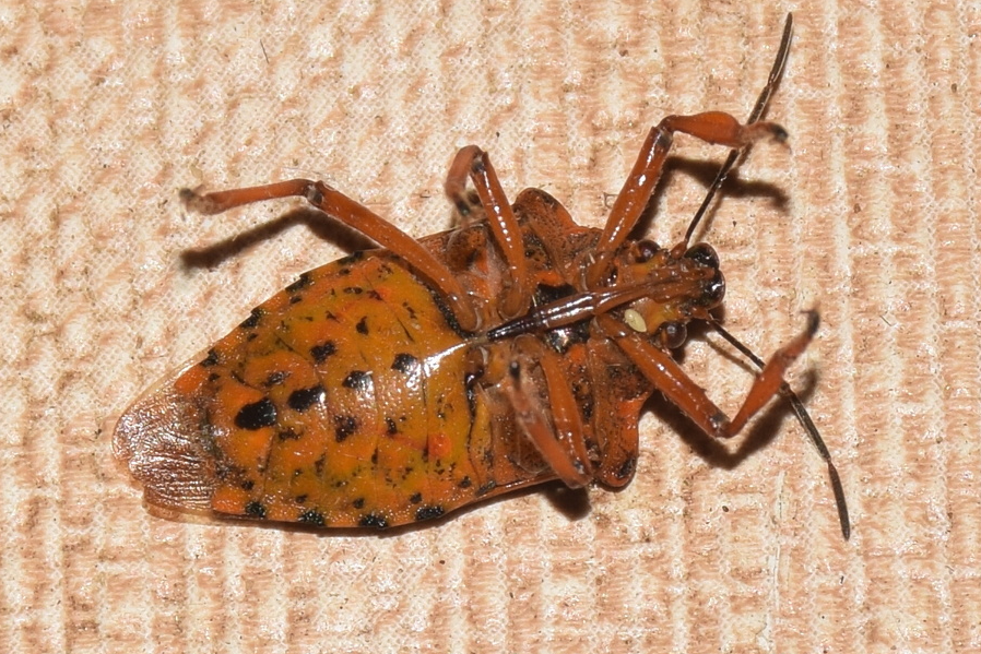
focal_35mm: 224
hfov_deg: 9.2
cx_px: 494
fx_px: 6105
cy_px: 312
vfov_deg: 6.1
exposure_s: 1/160
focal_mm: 140
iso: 100
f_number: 13
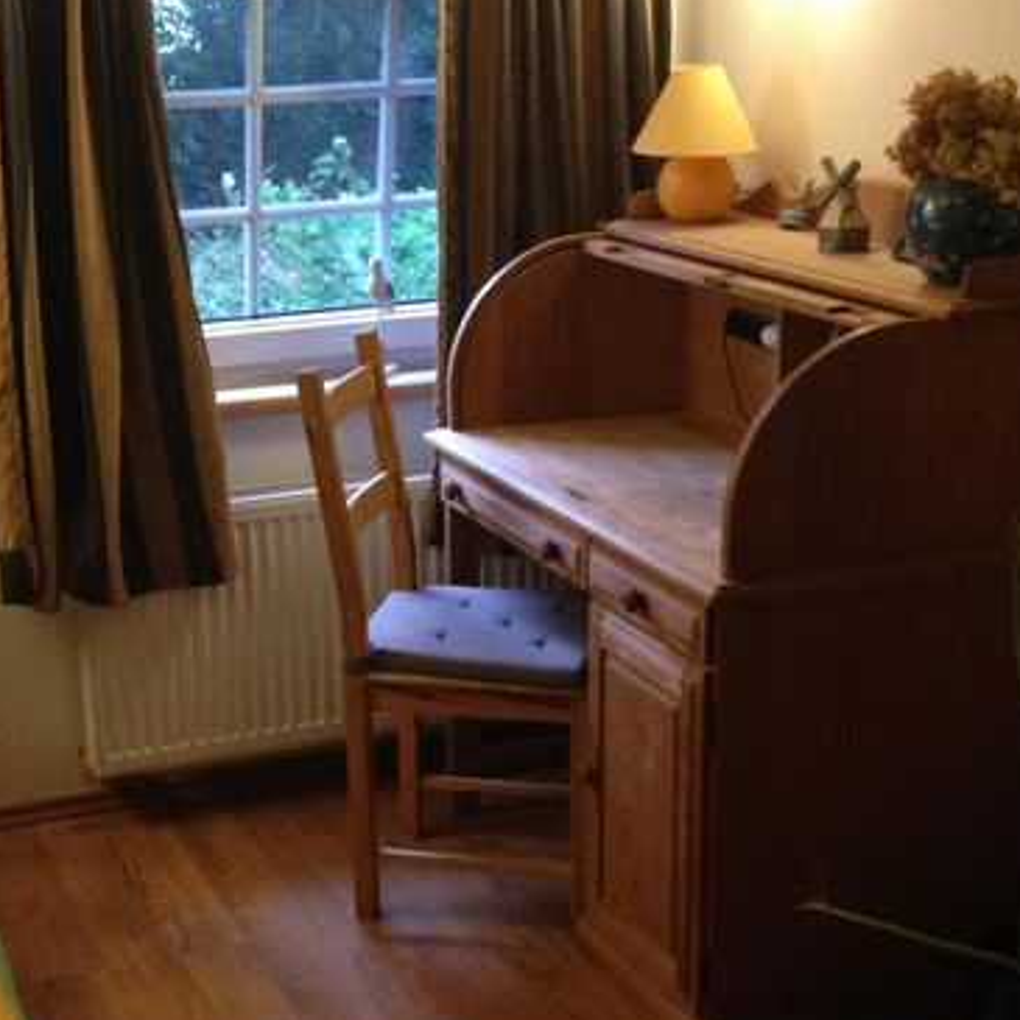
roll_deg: +2.7
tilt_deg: -18.5
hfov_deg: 26.7
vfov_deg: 26.8
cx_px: 347
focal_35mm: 64
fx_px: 2134
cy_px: 601
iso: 500
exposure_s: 1/17
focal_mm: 4.12
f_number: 2.4
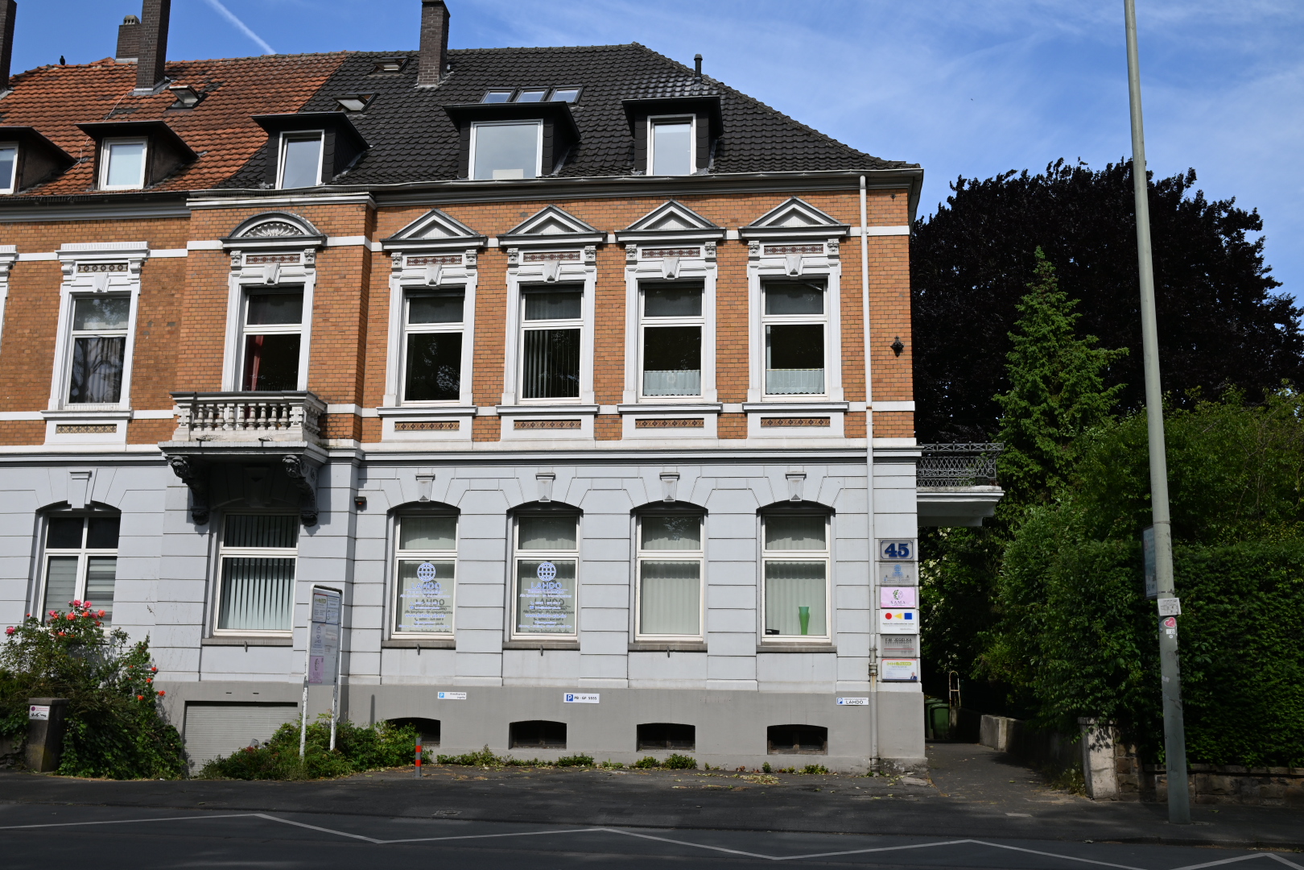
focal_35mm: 34
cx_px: 652
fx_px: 1250
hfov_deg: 55.1
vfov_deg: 38.4
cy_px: 435
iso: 100
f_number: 7.1
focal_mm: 23
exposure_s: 1/400
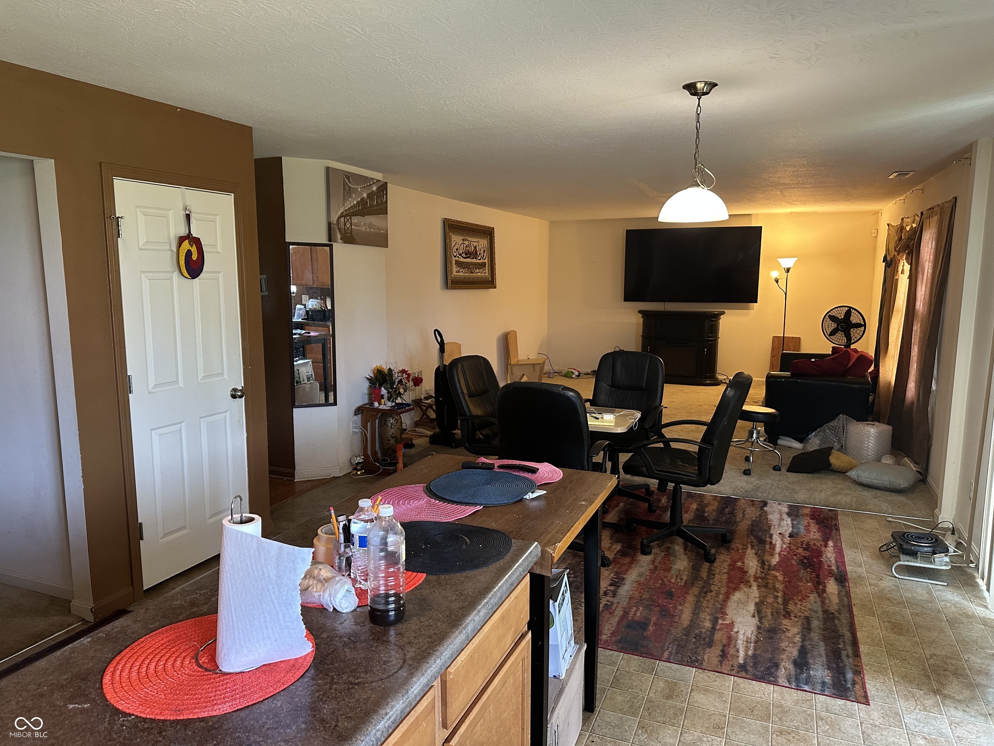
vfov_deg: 56.8
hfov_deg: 71.6
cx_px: 497
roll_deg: +0.1
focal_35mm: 24
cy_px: 373
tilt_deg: -8.1
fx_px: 689
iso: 320
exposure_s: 1/60
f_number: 1.78
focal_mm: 6.86
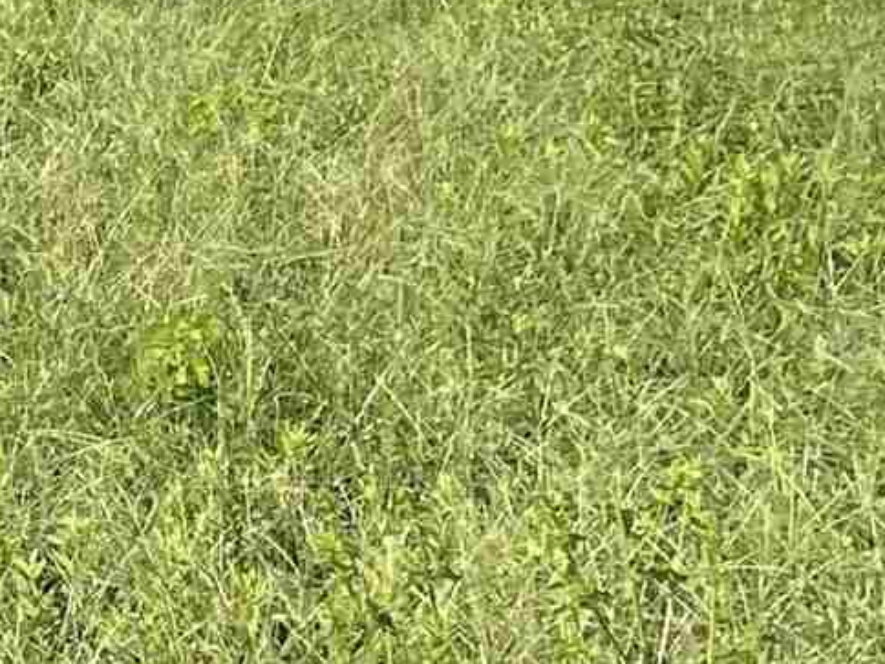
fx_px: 4218
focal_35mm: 165
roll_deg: +0.5
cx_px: -1714
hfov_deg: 9.5
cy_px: -315
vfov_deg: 8.8
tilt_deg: -3.0
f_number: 1.6
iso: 32
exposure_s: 1/3922
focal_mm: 5.1
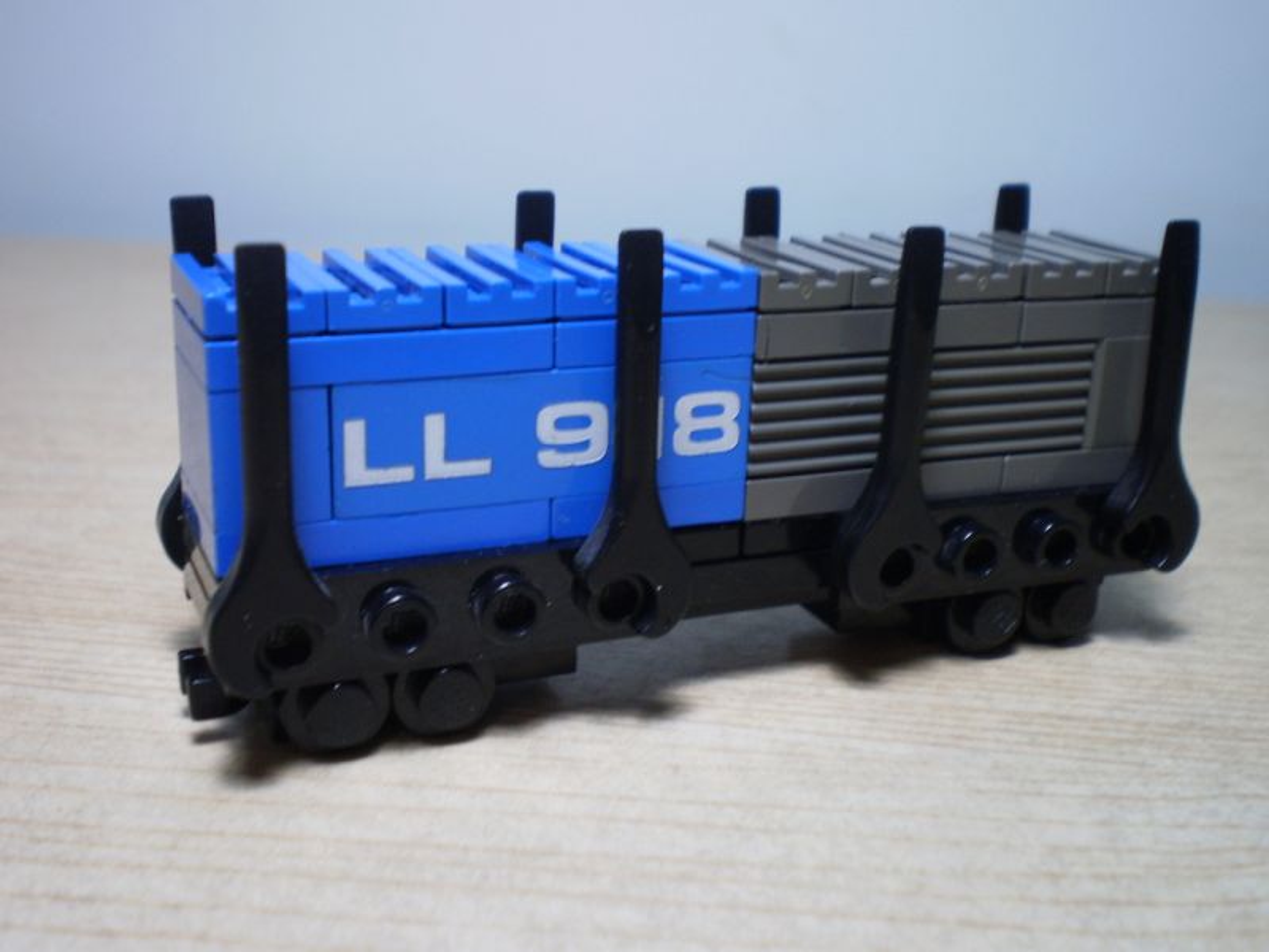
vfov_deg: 34.3
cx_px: 634
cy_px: 476
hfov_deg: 44.8
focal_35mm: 42
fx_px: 1540
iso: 125
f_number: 3.5
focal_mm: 7.4
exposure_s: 1/20
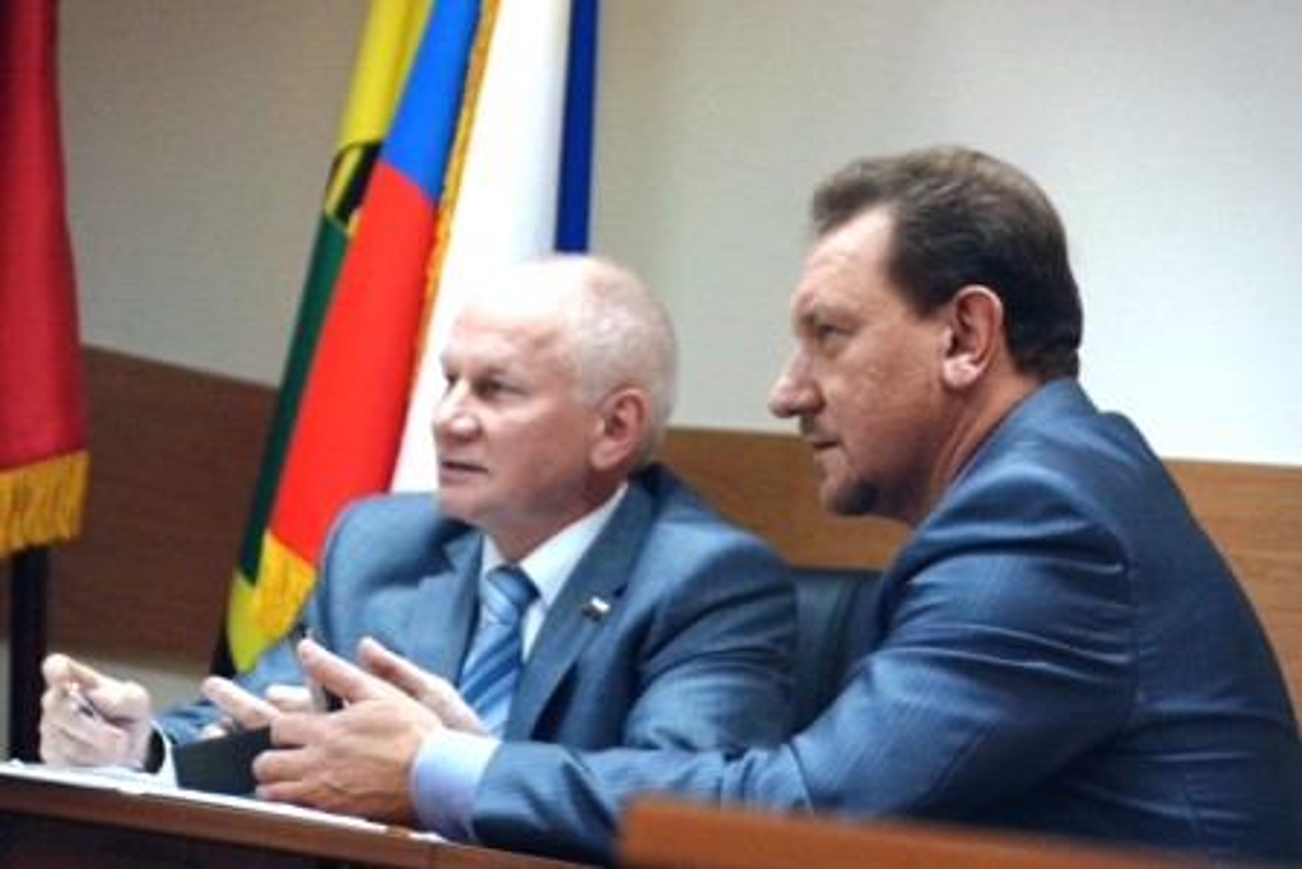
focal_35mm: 202
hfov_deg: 10.2
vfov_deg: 6.8
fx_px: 7326
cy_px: 434
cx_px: 651
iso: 2500
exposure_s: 1/200
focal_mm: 135
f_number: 5.6
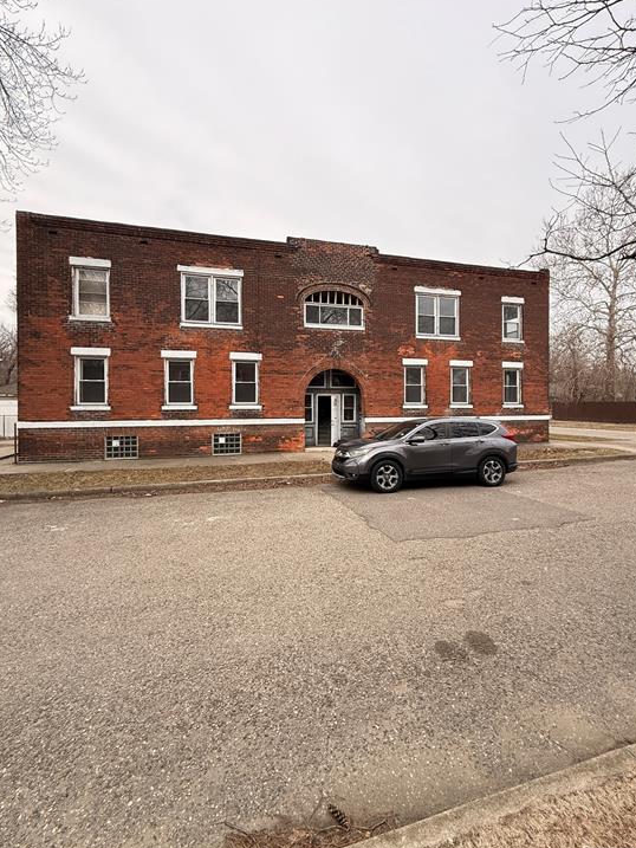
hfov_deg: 81.8
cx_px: 312
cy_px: 408
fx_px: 367
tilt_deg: +0.8
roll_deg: -0.7
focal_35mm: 15
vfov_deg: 98.1
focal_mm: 2.22
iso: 64
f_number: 2.2
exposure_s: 1/535
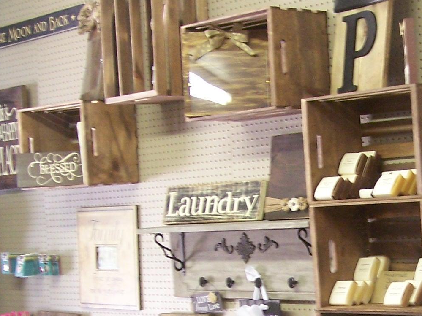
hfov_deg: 19.5
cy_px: 292
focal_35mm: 98
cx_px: 417
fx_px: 1195
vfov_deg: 14.9
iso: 140
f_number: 2.8
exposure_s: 1/13
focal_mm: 6.3
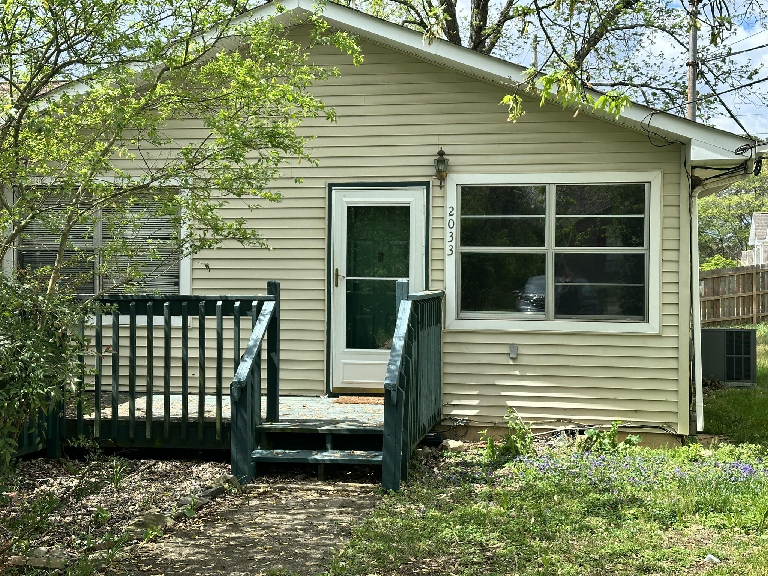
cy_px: 288
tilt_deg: +0.2
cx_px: 384
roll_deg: -0.2
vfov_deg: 30.3
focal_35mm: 48
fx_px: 1065
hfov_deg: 39.7
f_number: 1.78
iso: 64
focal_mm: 6.86
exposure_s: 1/1848
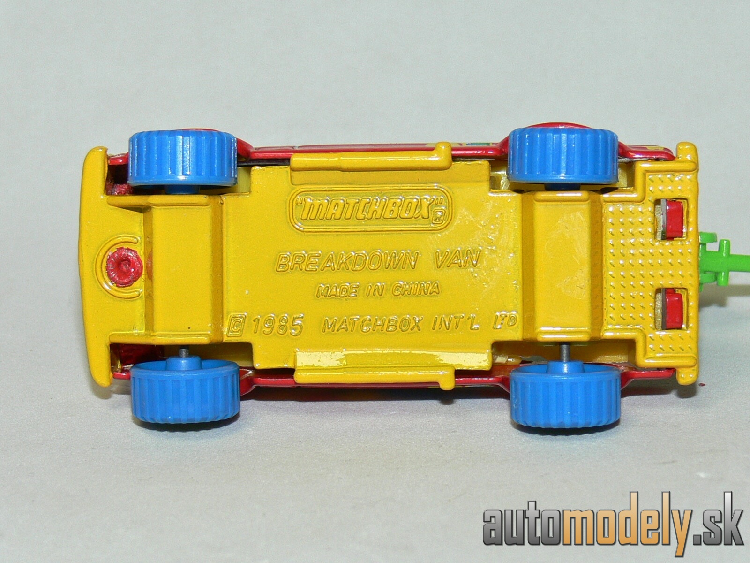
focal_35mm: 111
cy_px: 282
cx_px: 375
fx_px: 2405
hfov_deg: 17.7
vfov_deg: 13.3
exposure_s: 1/30
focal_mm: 14.8
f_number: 4
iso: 100
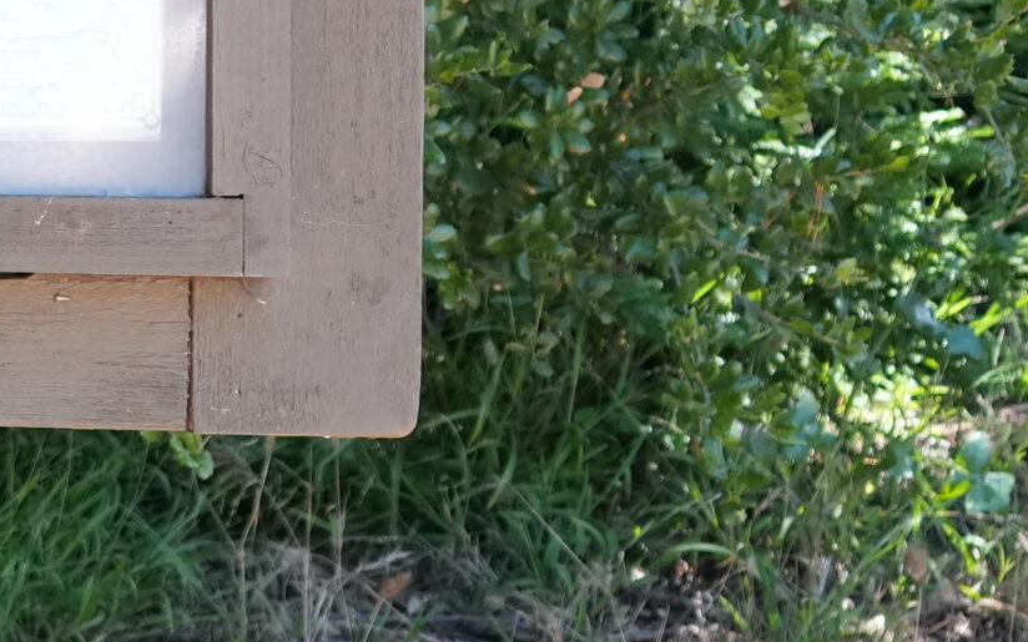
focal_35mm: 267
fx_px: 7480
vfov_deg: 4.9
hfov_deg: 7.3
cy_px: -47
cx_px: -1486
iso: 800
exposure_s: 1/250
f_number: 4.5
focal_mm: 50
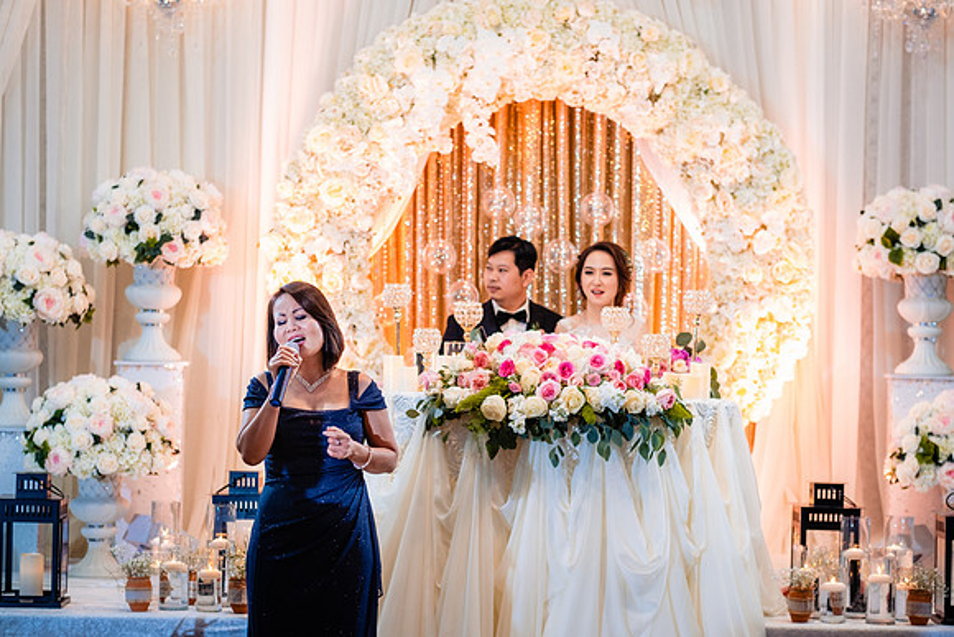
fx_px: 2476
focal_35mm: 93
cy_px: 323
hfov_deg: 21.8
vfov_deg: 14.7
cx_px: 464
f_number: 2
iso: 640
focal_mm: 56
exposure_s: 1/160
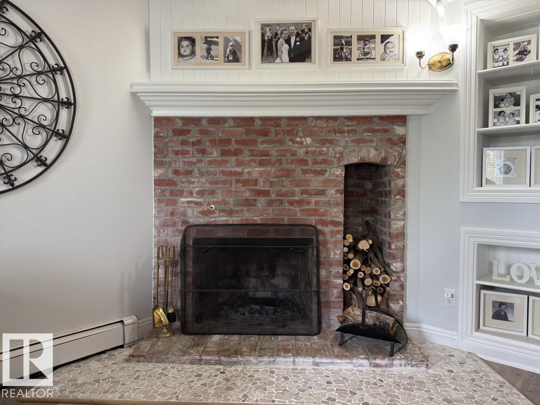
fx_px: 374
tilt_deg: -1.4
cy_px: 202
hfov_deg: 71.6
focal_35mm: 24
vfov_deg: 56.8
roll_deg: +0.3
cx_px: 270
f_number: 1.78
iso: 160
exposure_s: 1/60
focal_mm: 6.76
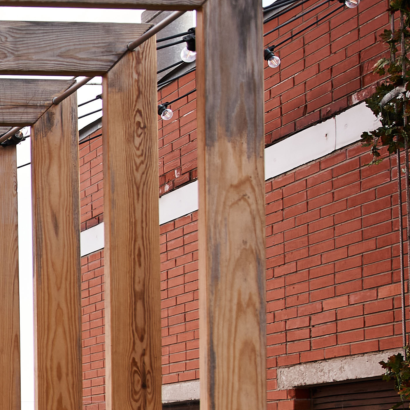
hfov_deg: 15.8
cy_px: 469
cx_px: -402
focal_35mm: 87
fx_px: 1166
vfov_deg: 19.0
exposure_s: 1/1000
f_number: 6.7
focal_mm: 24
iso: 320
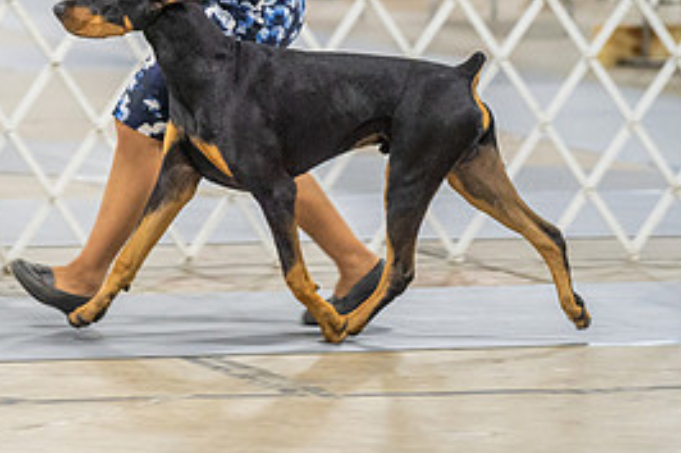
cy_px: 60
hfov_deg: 6.4
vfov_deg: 4.3
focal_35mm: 321
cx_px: 8
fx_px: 6068
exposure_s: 1/160
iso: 2500
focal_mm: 147
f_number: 2.8
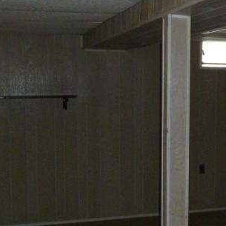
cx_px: 185
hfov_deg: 26.0
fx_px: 480
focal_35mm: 65
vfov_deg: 26.5
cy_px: 122
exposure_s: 1/125
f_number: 3.5
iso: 400
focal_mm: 6.3
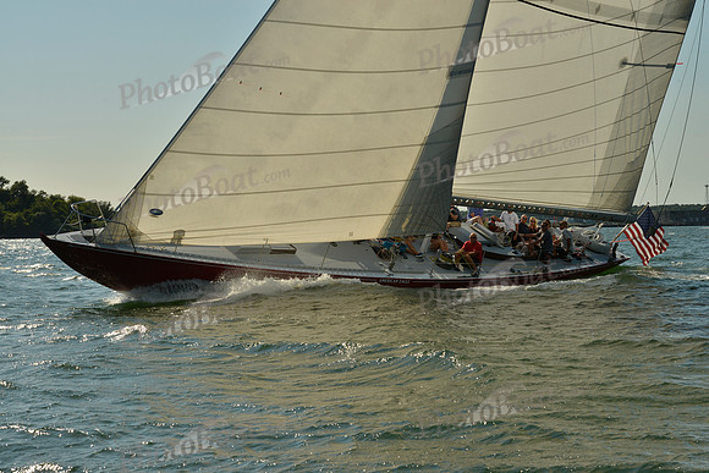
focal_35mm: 70
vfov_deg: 19.5
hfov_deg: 28.8
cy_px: 236
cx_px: 354
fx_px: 1379
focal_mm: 70
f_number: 13
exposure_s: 1/1000
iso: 280
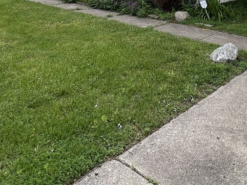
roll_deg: -0.4
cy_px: -63
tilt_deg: +7.1
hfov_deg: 48.1
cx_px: 187
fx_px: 264
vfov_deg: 29.8
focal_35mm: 37
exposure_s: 1/552
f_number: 1.8
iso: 32
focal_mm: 1.57
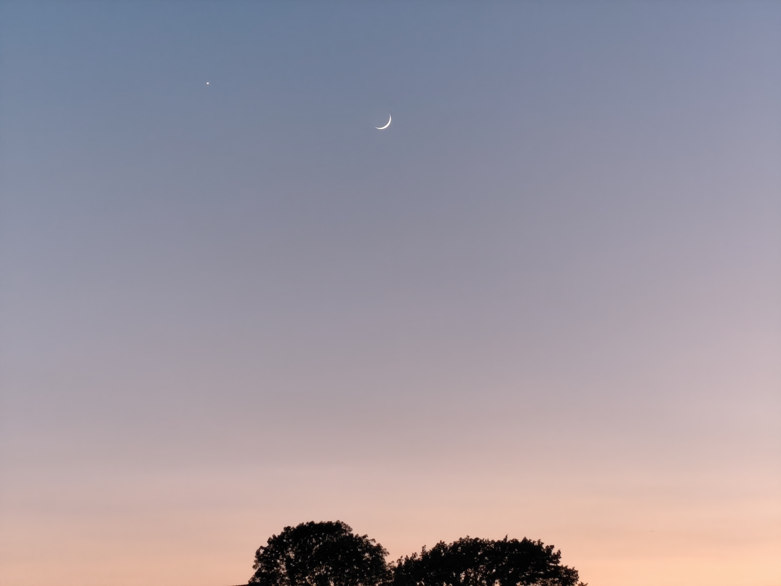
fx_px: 2076
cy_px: 293
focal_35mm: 92
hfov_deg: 21.3
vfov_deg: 16.1
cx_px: 390
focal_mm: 6.19
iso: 640
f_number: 1.65
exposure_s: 1/50
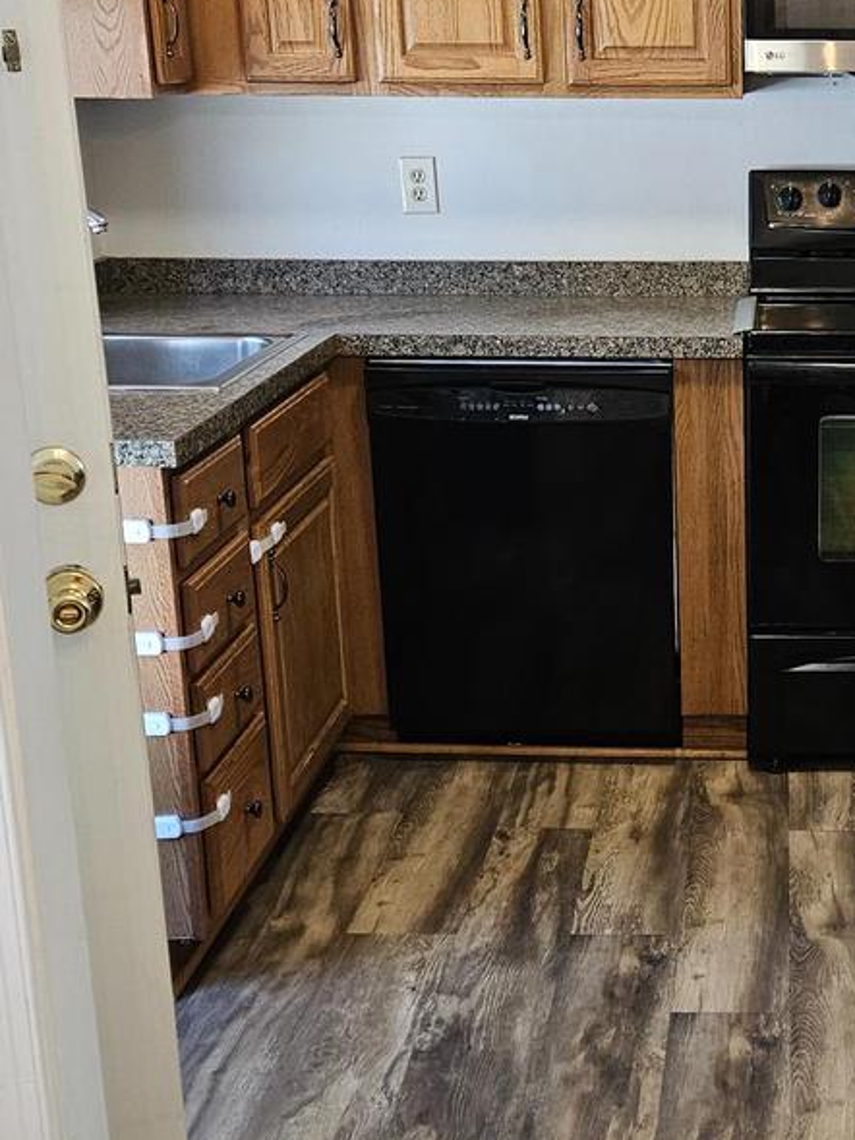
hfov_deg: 23.4
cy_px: 637
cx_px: 867
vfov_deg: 32.1
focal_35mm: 60
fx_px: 1975
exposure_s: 1/120
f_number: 1.8
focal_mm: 5.4
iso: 160
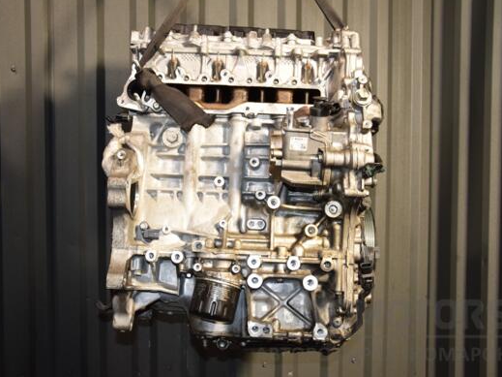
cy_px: 185
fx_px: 580
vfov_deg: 35.9
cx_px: 237
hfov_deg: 46.8
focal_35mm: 40
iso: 800
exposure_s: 1/125
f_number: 5
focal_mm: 24
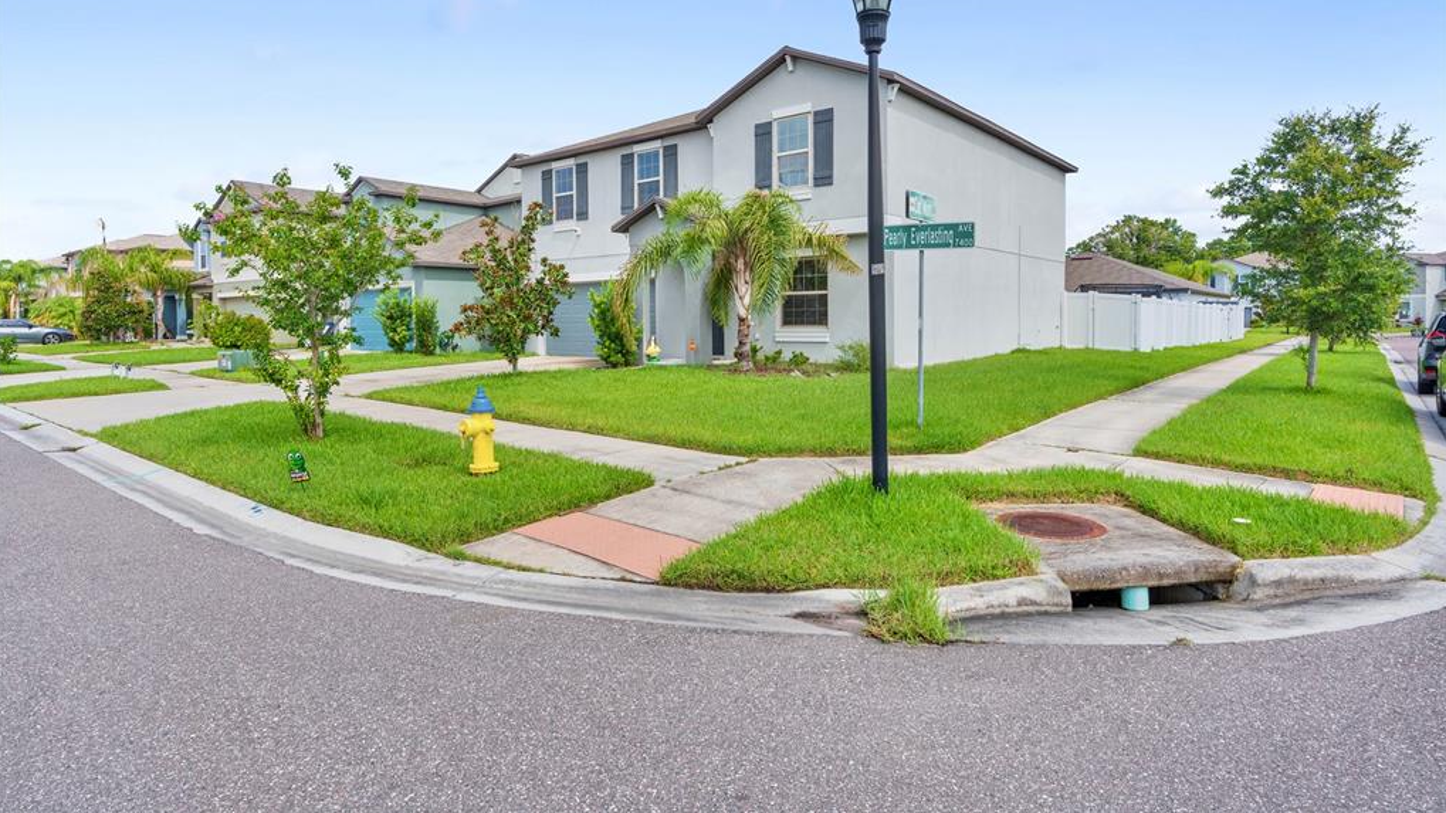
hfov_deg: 86.6
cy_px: 335
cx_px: 722
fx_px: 767
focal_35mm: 20
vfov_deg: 55.5
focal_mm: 19
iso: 200
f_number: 8
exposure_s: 1/320
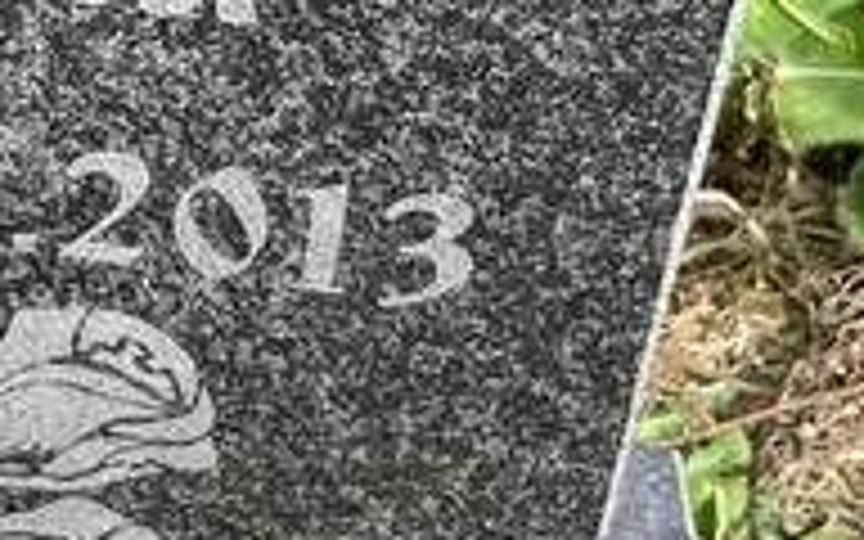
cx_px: -225
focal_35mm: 115
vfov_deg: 10.9
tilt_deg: -32.4
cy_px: -284
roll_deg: -1.9
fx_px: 2708
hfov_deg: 17.2
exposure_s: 1/354
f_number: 1.6
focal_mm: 4.2
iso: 32
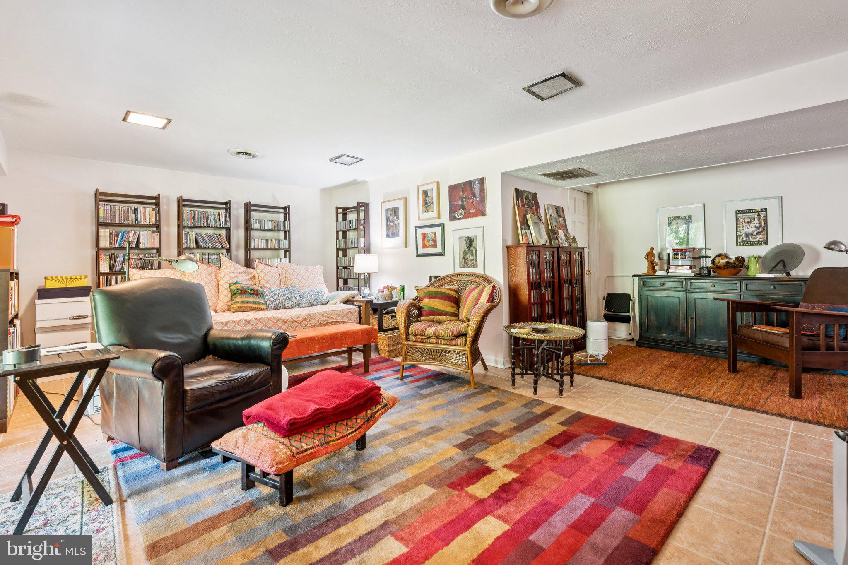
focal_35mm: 16
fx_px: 389
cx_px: 424
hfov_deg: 95.0
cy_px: 282
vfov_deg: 72.0
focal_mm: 16.5
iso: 200
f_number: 7.1
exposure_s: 1.6
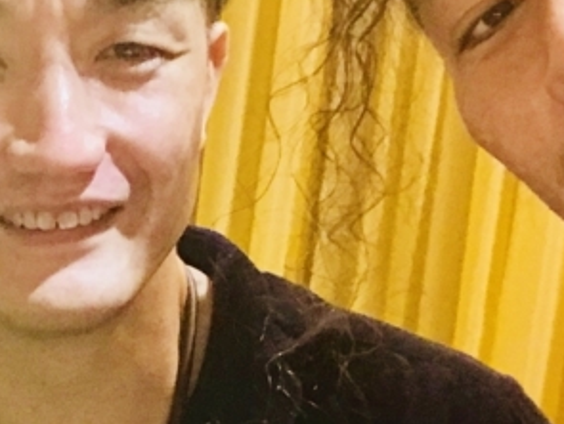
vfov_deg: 13.2
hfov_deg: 16.9
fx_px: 1811
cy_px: 402
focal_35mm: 111
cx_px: -126
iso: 100
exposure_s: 1/30
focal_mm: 2.87
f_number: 2.2
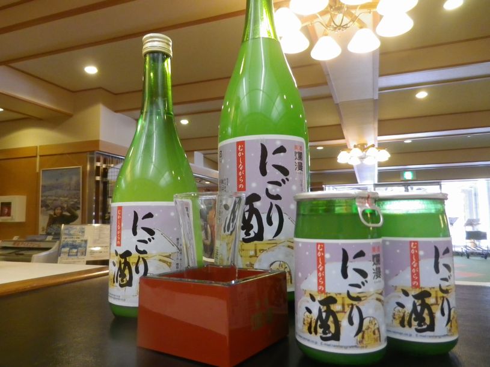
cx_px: 245
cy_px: 184
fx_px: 354
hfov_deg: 69.4
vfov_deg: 54.9
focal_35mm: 25
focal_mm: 4.5
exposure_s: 1/30
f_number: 3.5
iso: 400
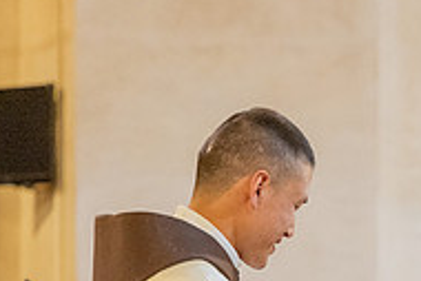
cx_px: 383
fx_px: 3651
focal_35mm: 312
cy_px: 377
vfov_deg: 4.4
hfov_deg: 6.6
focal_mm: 102
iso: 2000
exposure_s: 1/200
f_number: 2.8
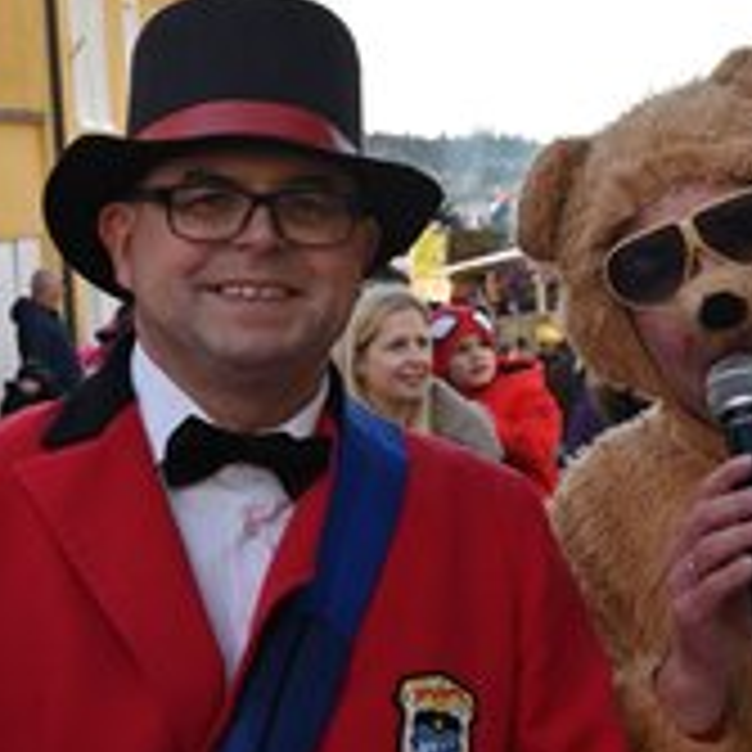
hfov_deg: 15.5
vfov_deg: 15.5
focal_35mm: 112
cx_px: 459
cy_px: 513
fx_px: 2753
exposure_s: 1/500
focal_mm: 55
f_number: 11
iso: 1000
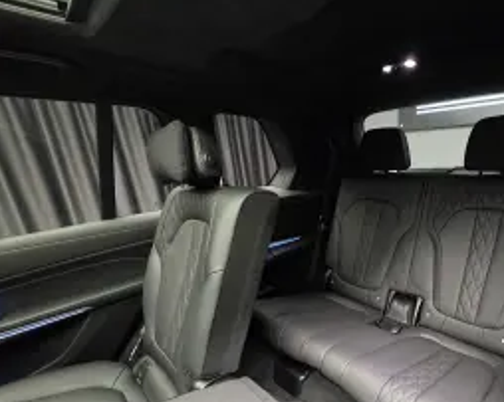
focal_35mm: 18
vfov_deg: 72.7
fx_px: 268
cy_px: 248
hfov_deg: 82.4
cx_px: 349
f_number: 2.2
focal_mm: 2.2
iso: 2000
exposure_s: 1/25
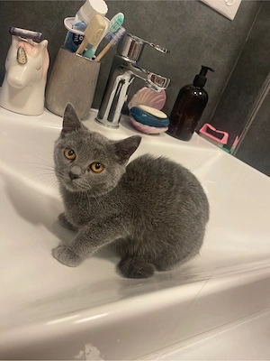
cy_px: 180
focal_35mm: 25
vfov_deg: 69.4
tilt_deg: -23.1
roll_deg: -19.3
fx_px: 260
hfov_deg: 54.9
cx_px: 135
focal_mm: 5.1
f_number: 1.6
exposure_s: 1/50
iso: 80
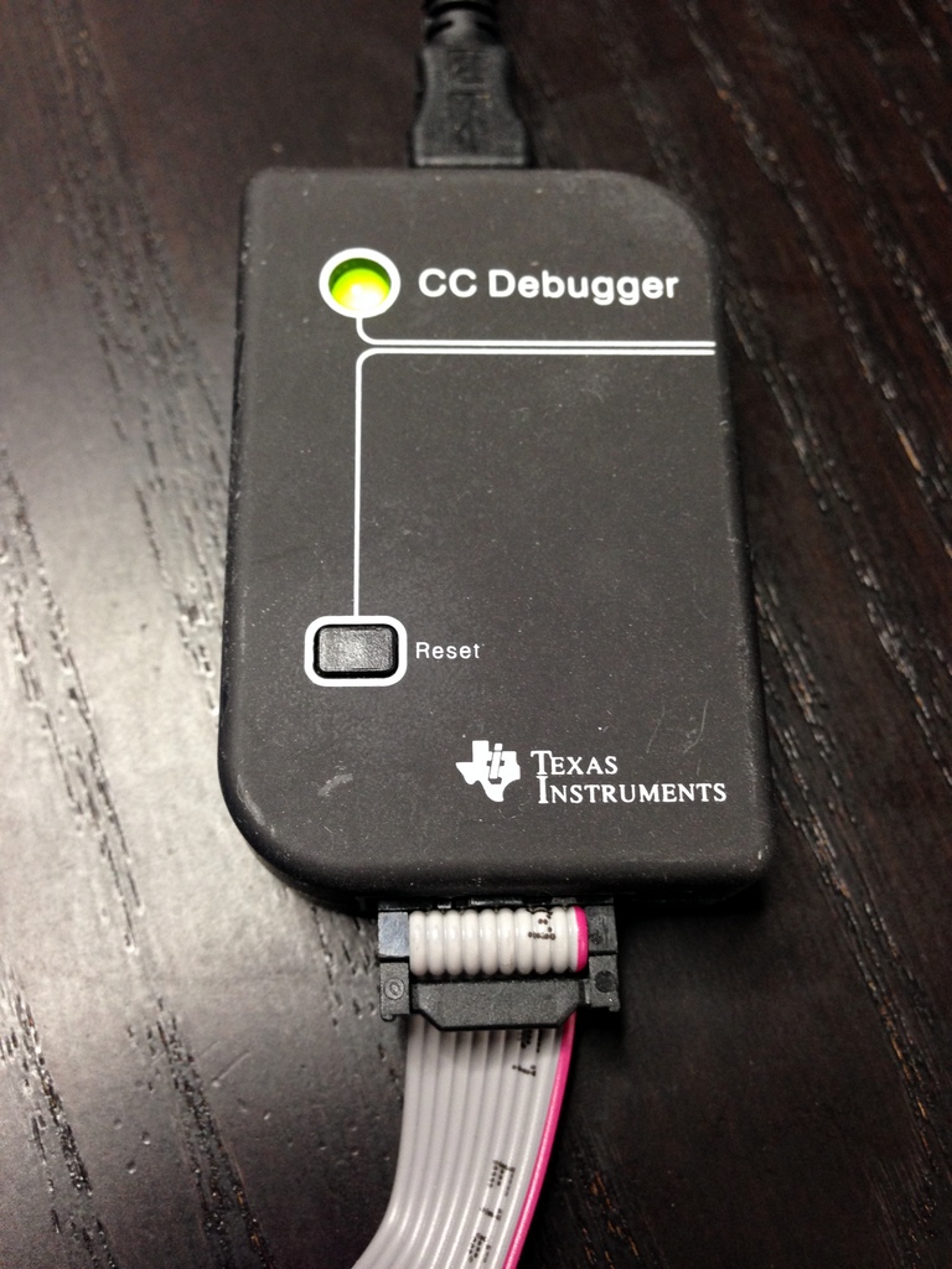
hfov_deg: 42.9
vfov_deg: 55.4
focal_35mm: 33
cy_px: 634
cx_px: 476
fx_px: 1210
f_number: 2.4
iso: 100
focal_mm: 4.12
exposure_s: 1/20
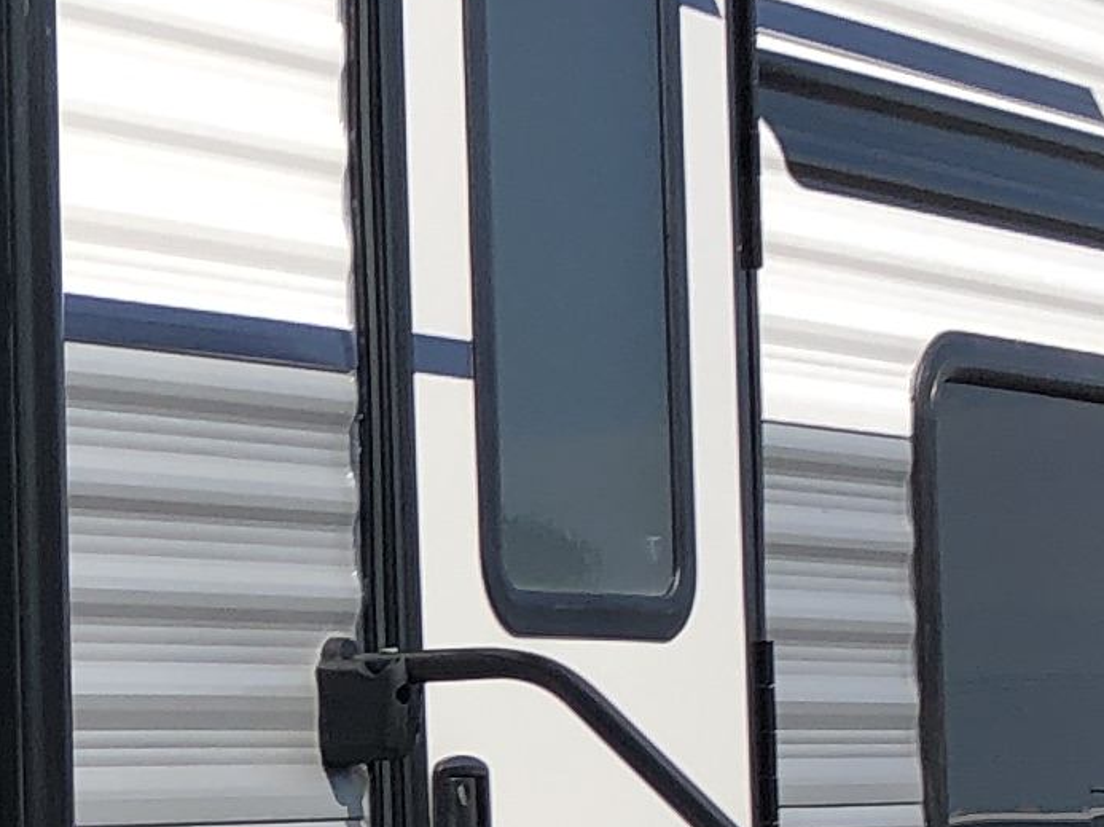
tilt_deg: +0.4
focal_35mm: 163
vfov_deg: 9.0
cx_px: -132
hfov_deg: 11.9
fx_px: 5196
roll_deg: +0.5
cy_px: 908
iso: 20
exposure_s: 1/2288
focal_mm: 3.99
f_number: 1.8
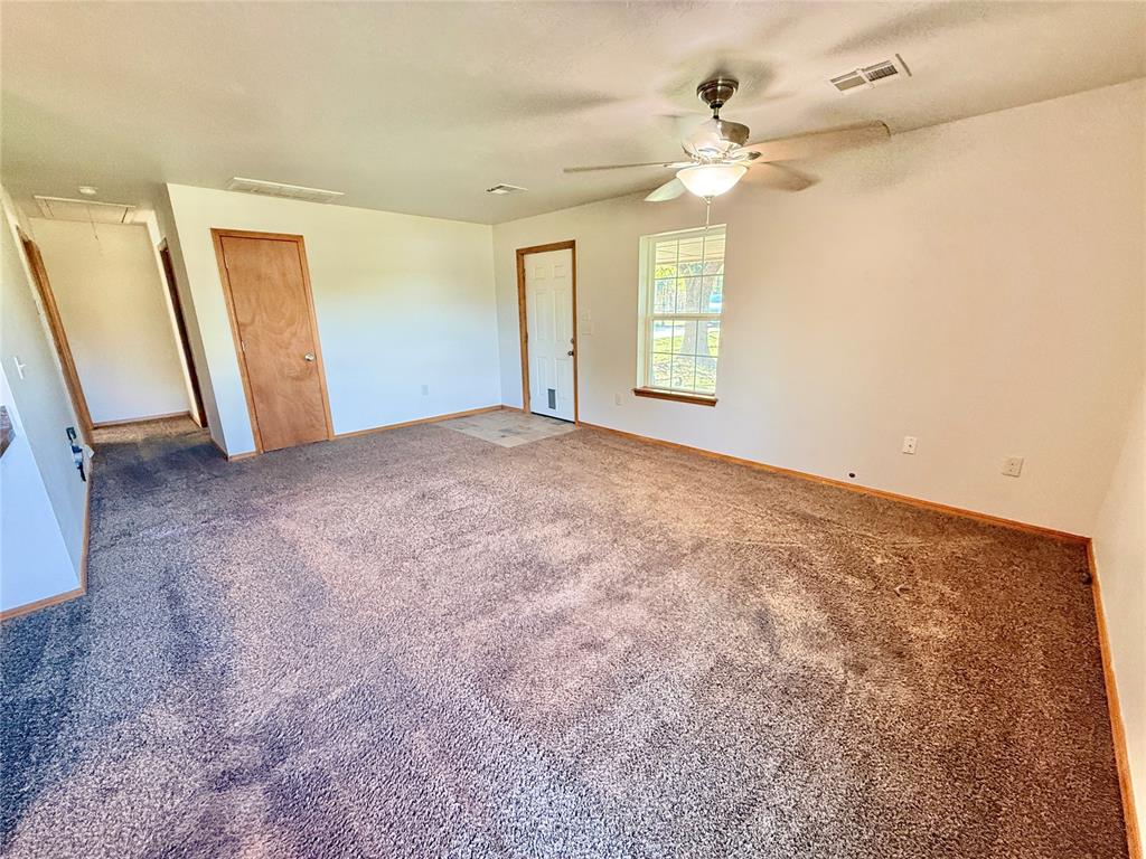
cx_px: 573
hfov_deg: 102.1
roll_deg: +0.4
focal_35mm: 14
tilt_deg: -15.9
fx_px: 463
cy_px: 430
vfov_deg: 85.7
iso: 400
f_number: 2.2
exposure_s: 1/60
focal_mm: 2.22
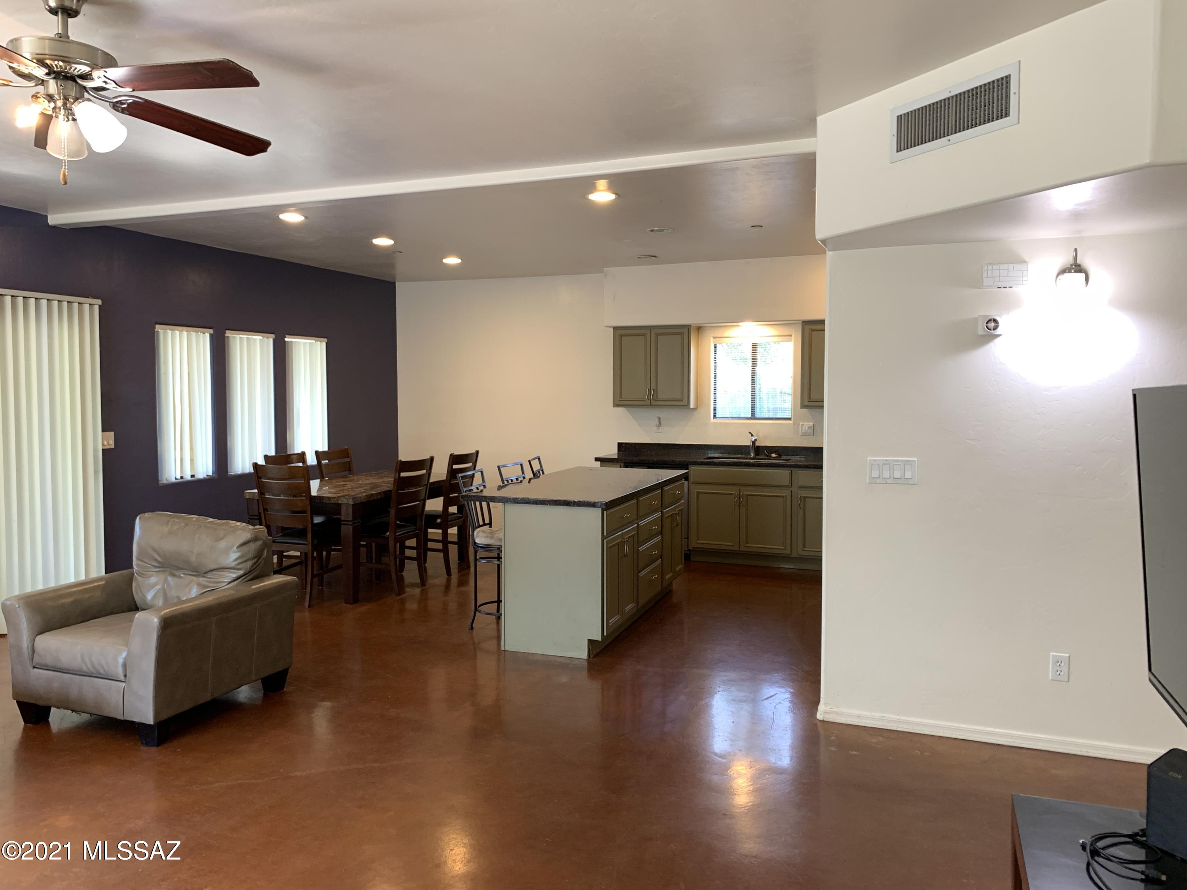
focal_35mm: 26
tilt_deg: -3.4
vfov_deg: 53.1
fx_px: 892
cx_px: 594
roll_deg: +0.4
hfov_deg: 67.3
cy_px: 445
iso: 80
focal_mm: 4.25
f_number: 1.8
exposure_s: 1/60
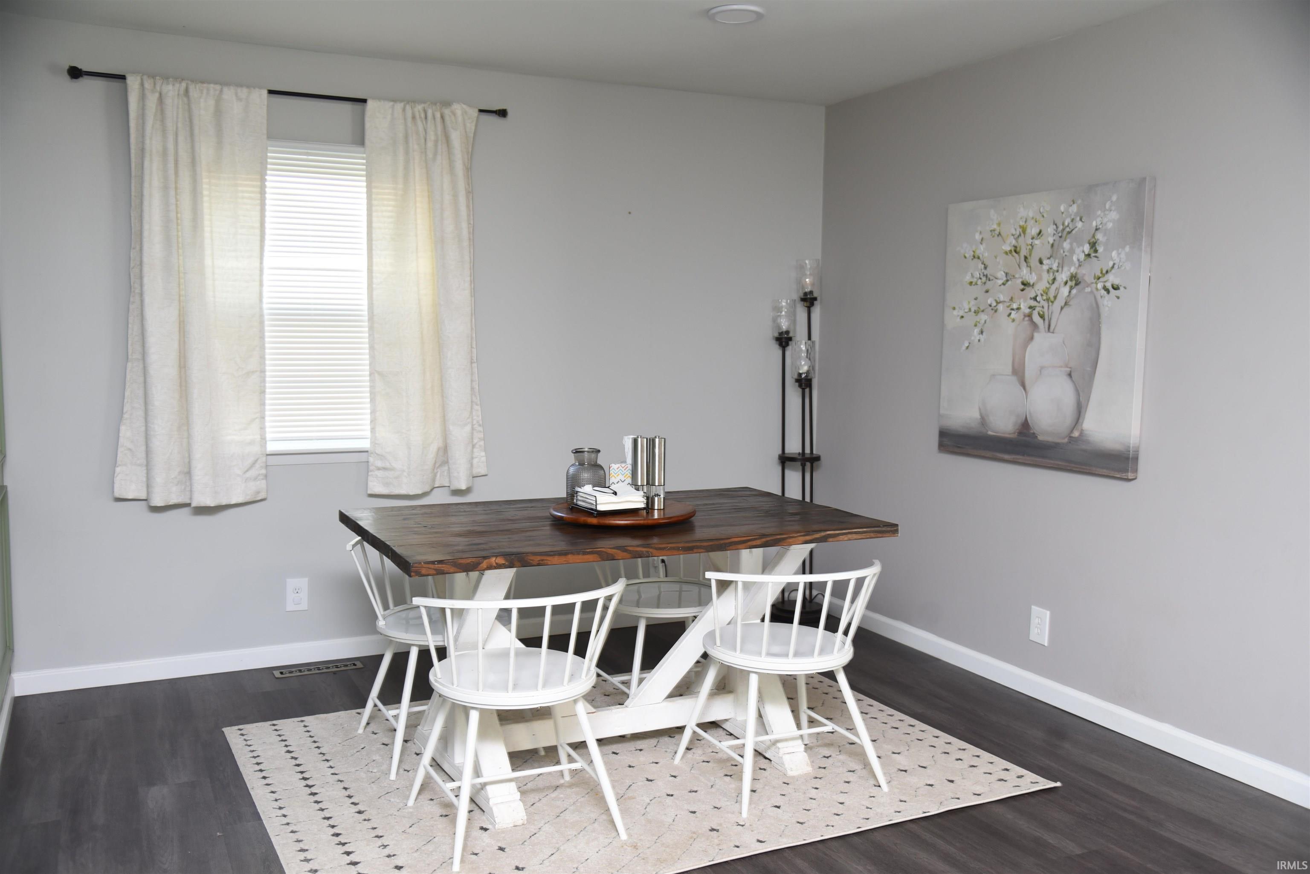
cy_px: 437
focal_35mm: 32
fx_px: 1165
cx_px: 655
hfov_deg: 58.7
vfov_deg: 41.1
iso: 500
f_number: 4
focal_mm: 32
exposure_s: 1/25
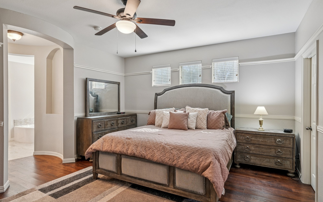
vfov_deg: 59.7
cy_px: 100
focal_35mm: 20
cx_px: 152
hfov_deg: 85.0
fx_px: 176
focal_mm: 18
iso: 400
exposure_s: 1/8
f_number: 8
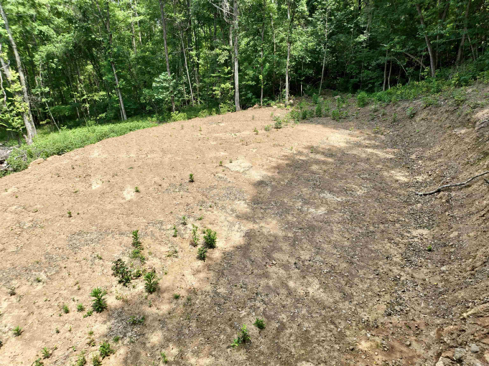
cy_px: 183
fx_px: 339
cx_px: 244
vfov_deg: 56.8
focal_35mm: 24
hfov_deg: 71.6
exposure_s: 1/80
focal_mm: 12.29
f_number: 2.8
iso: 110
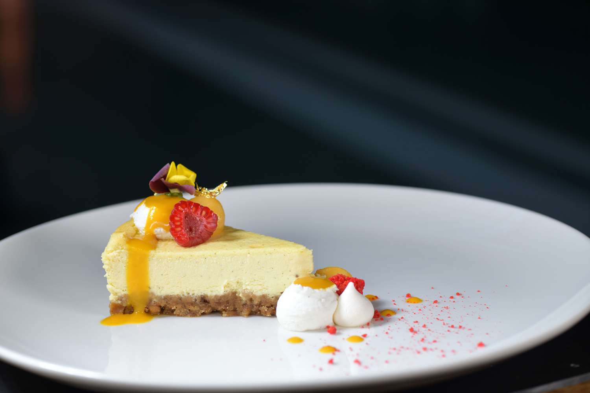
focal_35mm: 90
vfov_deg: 15.2
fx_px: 1475
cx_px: 295
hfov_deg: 22.6
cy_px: 196
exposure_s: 1/250
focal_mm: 90
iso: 200
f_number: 7.1
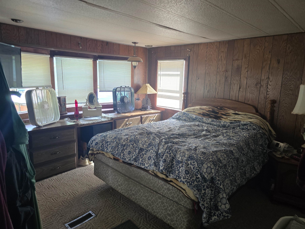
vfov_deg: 58.9
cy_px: 114
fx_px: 203
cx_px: 152
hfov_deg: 73.9
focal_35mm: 23
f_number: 1.7
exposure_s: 1/120
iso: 320
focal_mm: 6.3
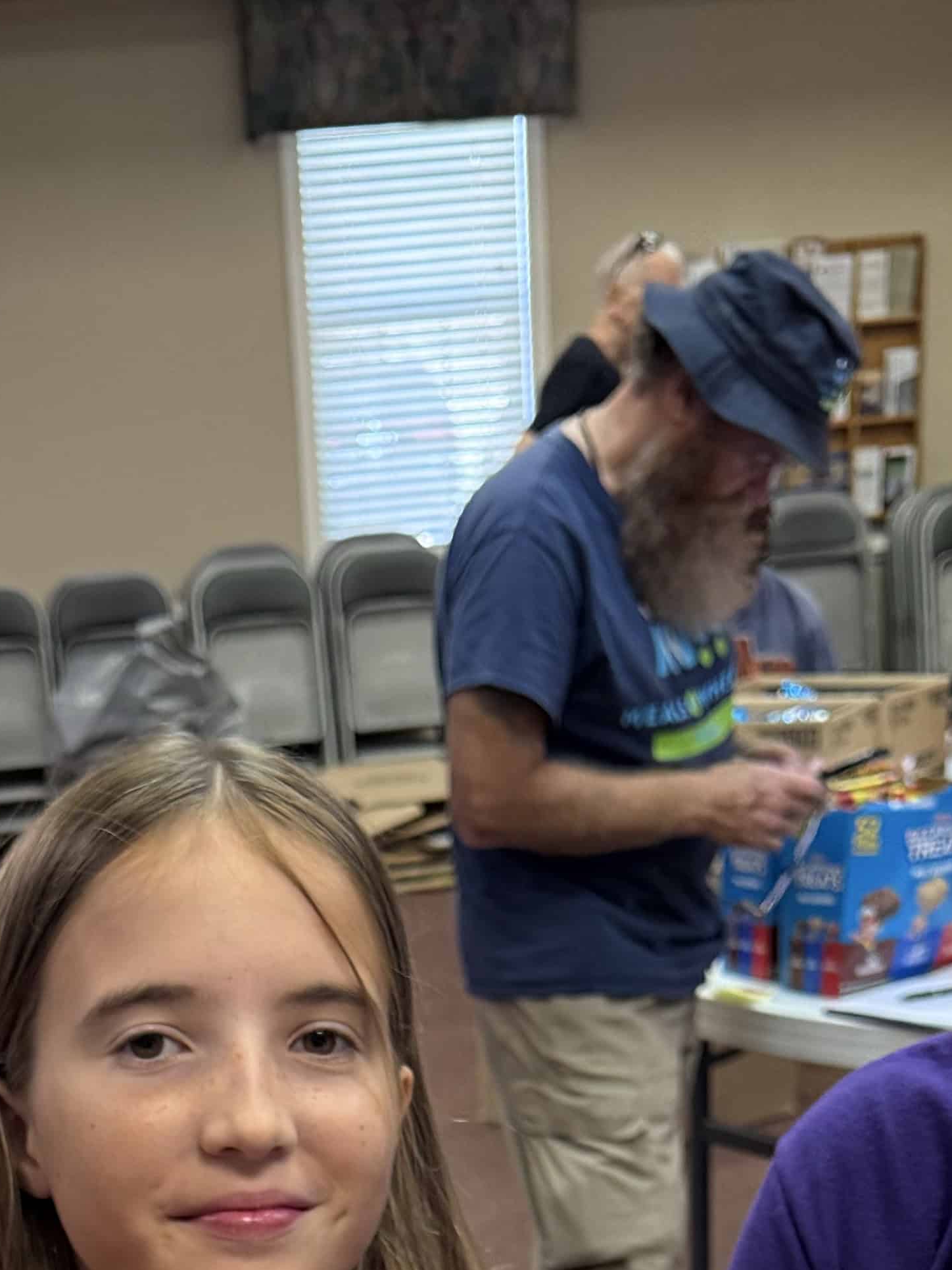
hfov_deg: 20.6
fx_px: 2604
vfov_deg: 23.4
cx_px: 274
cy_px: 1751
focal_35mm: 71
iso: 250
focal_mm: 6.8
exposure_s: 1/60
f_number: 1.8
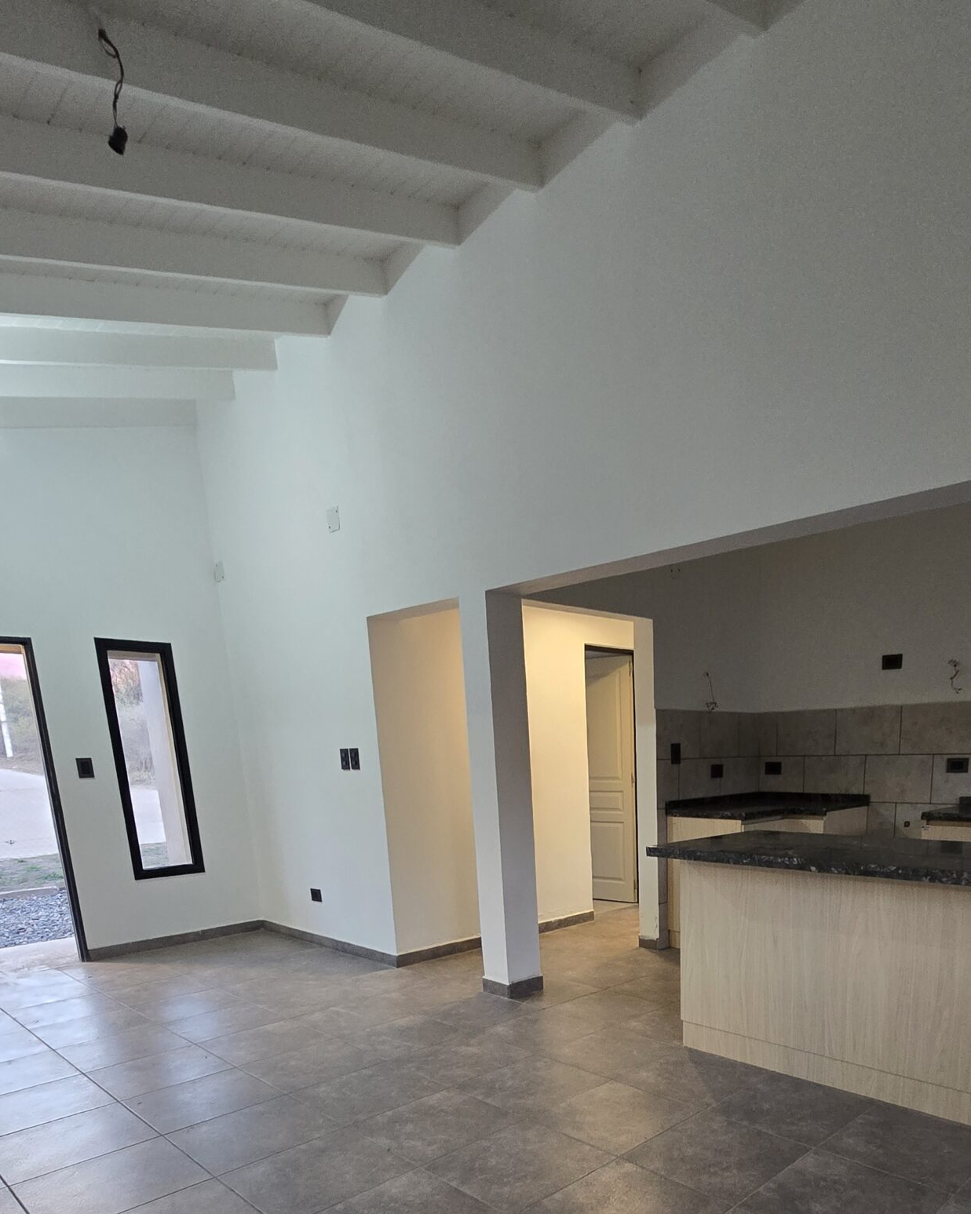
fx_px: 755
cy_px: 968
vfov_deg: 70.1
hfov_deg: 64.4
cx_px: 620
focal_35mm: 21
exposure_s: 1/50
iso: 400
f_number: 2.2
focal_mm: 2.2
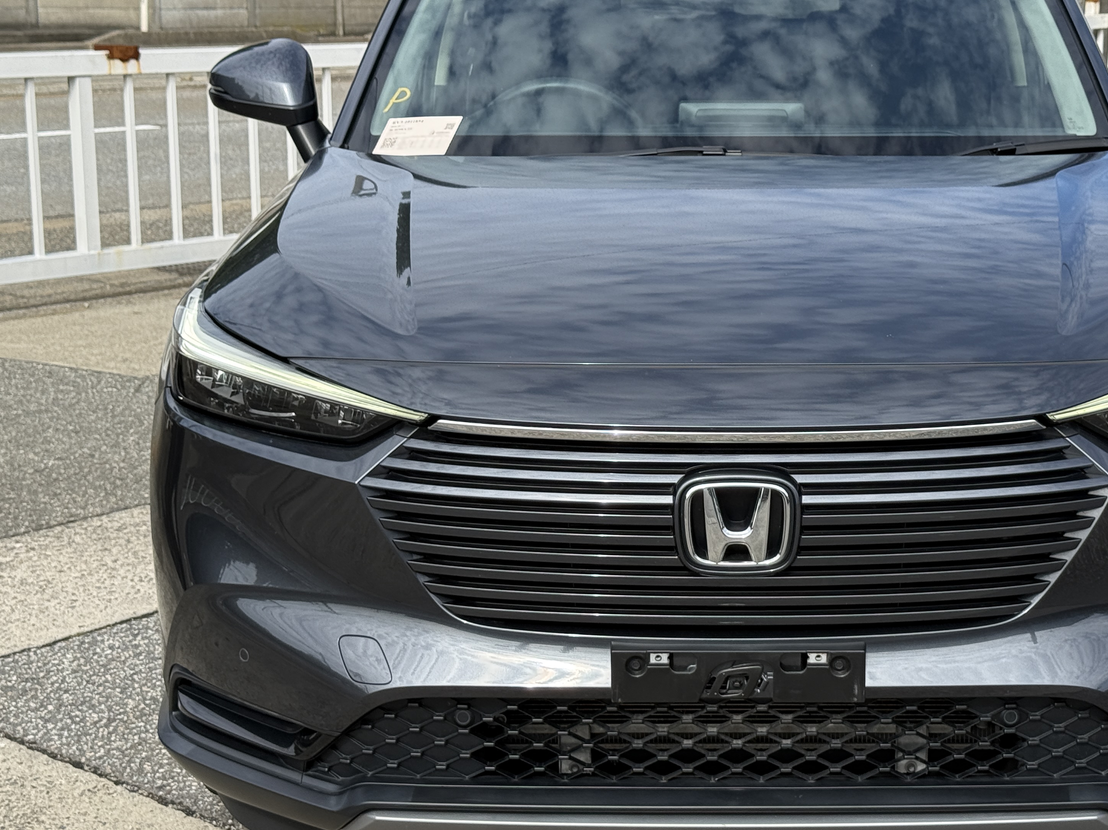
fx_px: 2144
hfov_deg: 28.8
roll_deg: -0.6
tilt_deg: -10.5
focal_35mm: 67
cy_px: 365
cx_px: 729
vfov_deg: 21.9
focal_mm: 6.76
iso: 64
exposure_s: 1/2033
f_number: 1.78
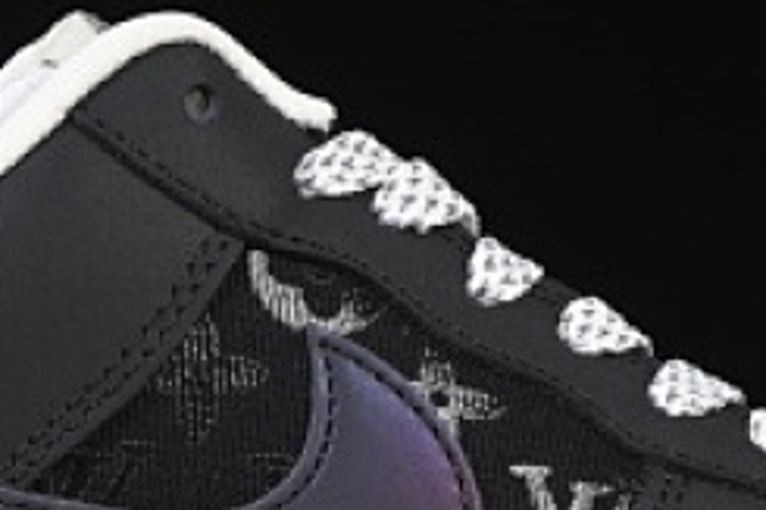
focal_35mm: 331
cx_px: 341
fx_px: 7038
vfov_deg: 4.1
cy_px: 413
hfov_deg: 6.2
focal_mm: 50
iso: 160
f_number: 6.3
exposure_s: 1/60
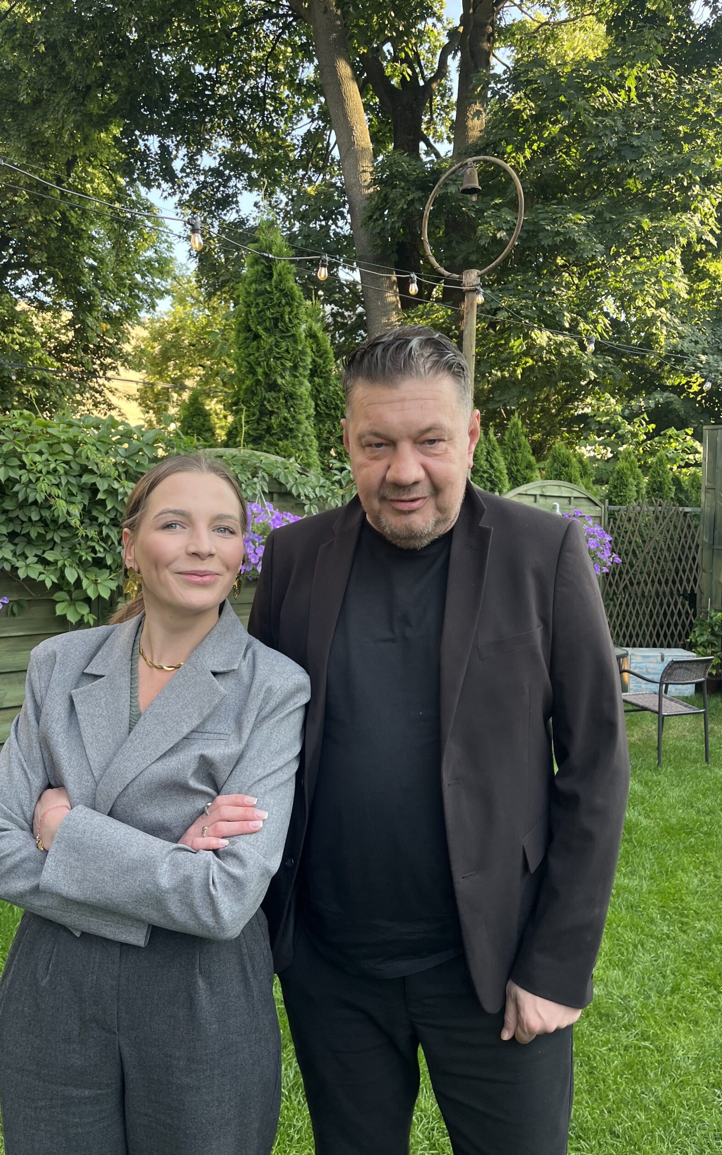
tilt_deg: -3.5
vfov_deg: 66.5
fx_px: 882
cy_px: 571
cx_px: 341
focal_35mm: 28
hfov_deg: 44.5
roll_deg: -0.5
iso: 40
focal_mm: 5.1
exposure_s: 1/182
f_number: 1.6
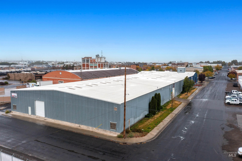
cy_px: 80
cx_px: 121
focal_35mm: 28
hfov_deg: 65.5
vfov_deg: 46.4
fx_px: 188
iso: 100
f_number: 5
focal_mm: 10.26
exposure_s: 1/320
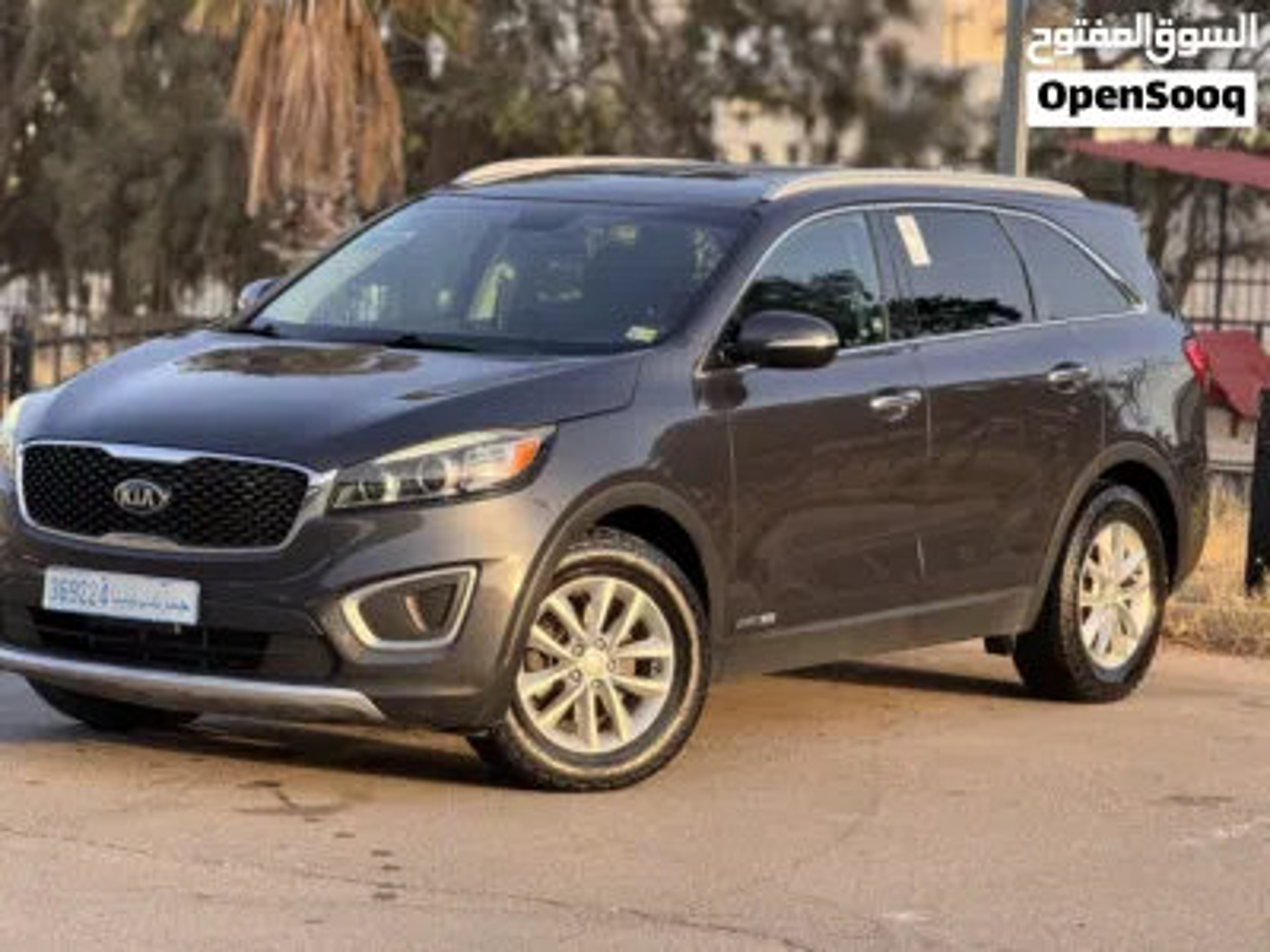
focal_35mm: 120
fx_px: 4403
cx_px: 635
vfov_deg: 12.3
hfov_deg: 16.4
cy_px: 476
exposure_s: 1/131
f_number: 2.8
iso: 50
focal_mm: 15.66
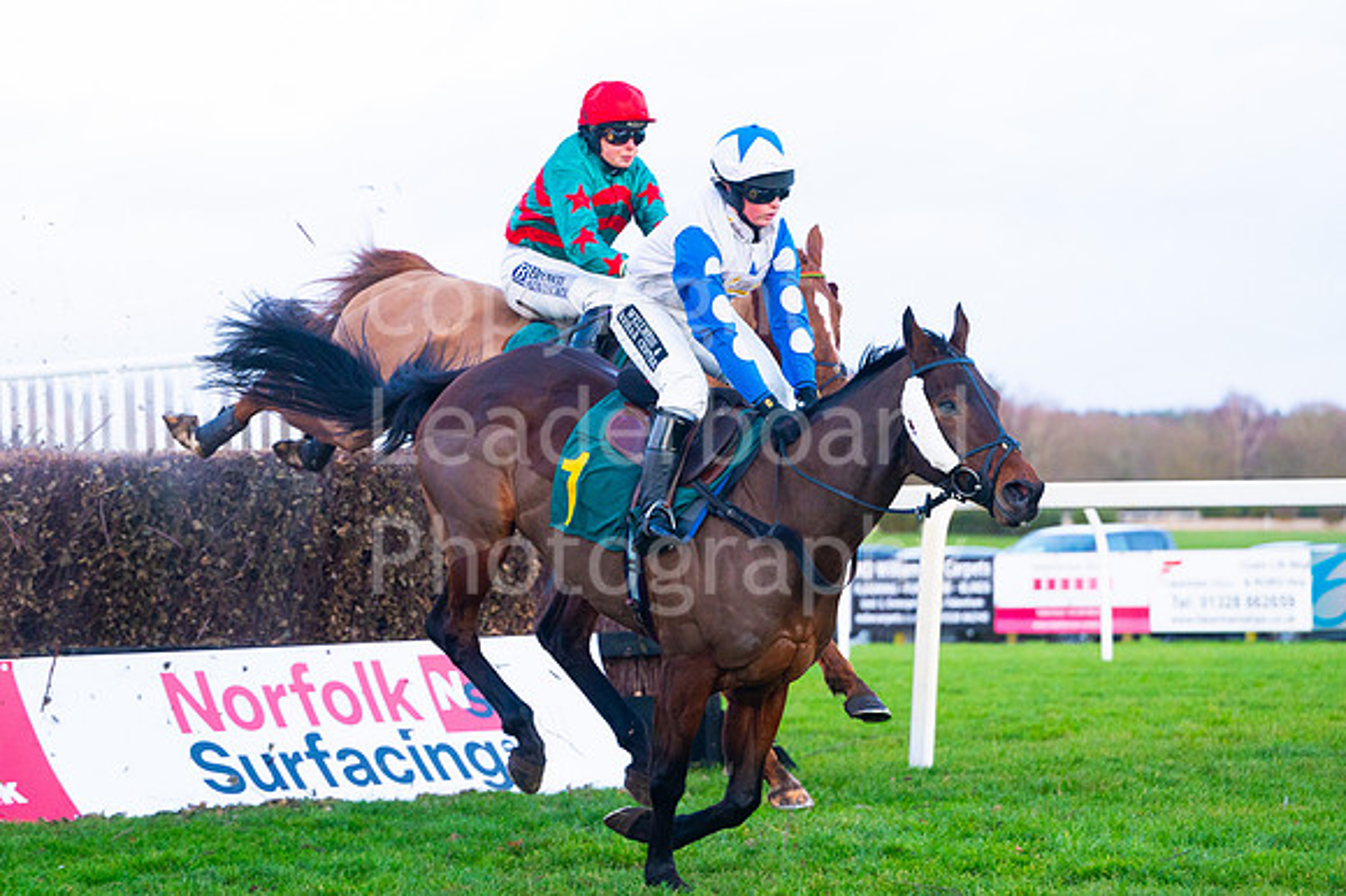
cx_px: 513
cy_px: 295
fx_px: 5532
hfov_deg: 13.9
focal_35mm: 148
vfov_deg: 9.3
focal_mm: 110
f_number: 3.5
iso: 1250
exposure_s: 1/1000
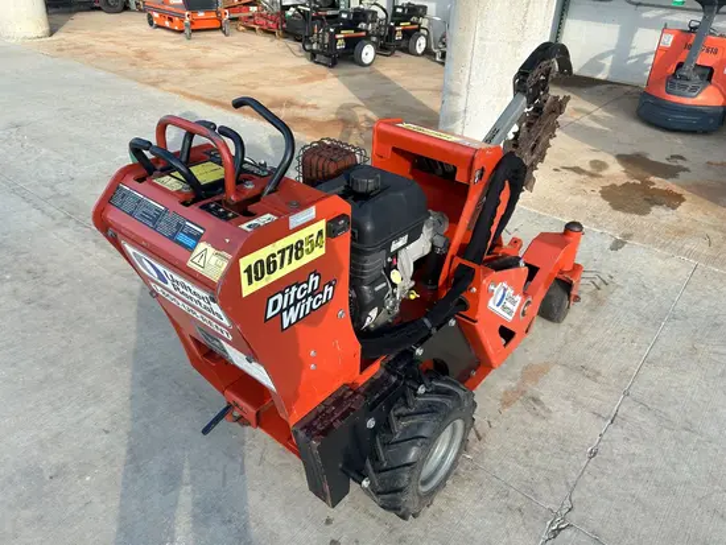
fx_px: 546
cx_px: 363
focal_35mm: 26
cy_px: 272
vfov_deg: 53.1
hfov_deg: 67.3
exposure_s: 1/917
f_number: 1.5
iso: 50
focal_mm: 5.7
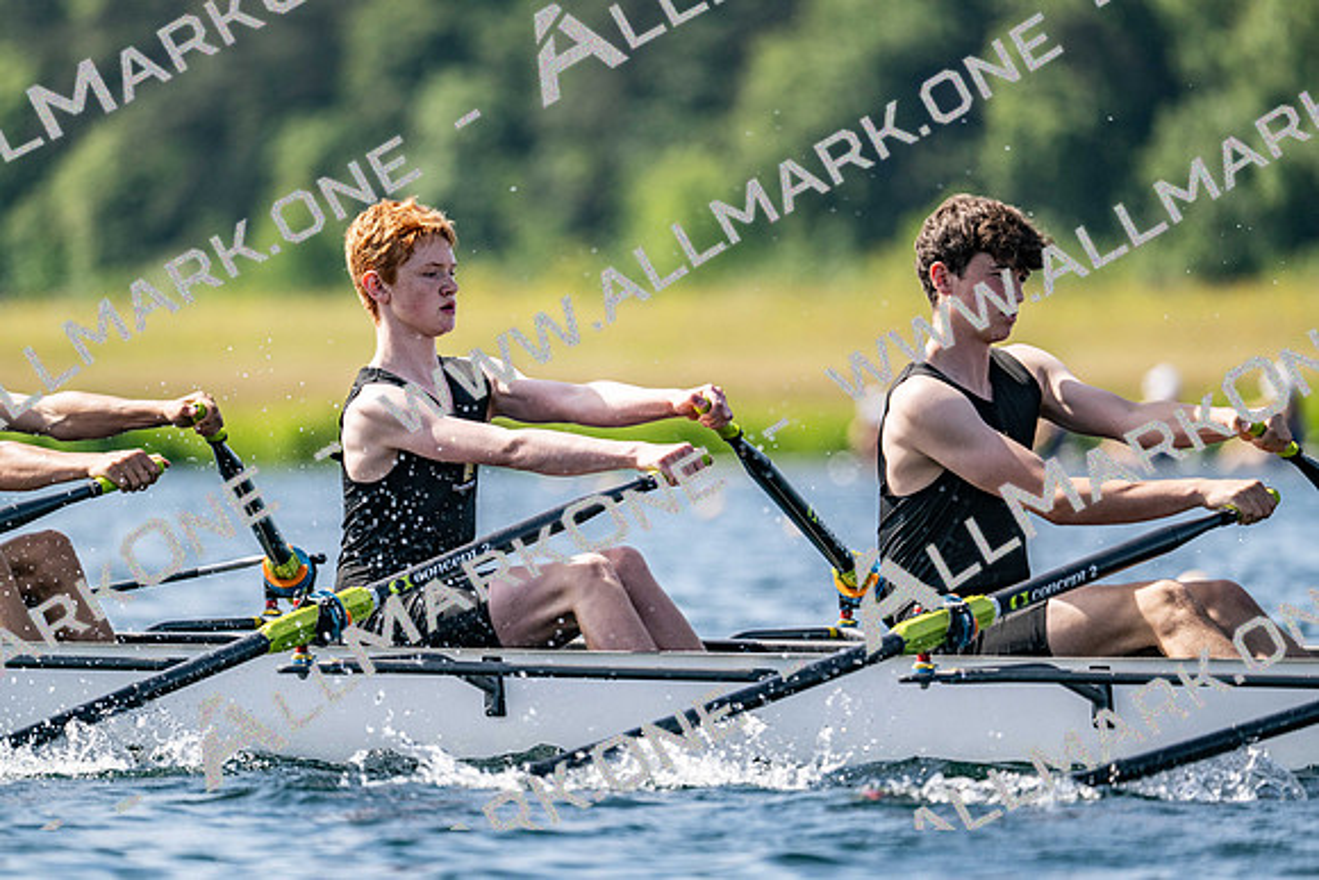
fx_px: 14658
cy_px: 440
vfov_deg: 3.4
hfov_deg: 5.2
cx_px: 660
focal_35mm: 400
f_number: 4.5
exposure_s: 1/2500
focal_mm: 400
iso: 320
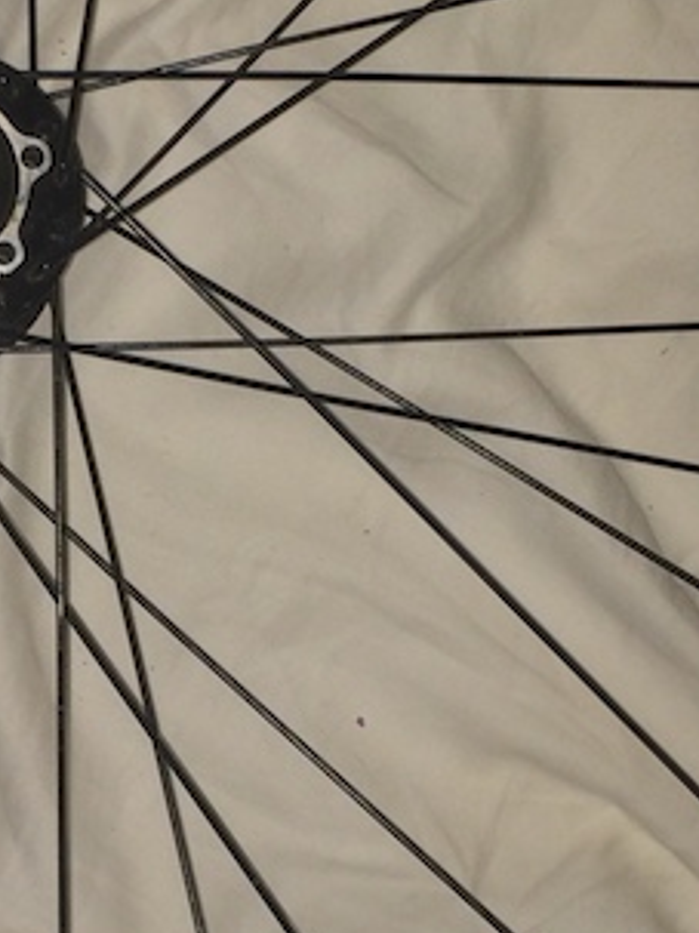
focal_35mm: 98
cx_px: -12
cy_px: 483
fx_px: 2640
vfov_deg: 20.0
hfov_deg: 14.8
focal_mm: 4.15
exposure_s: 1/30
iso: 50
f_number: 2.2
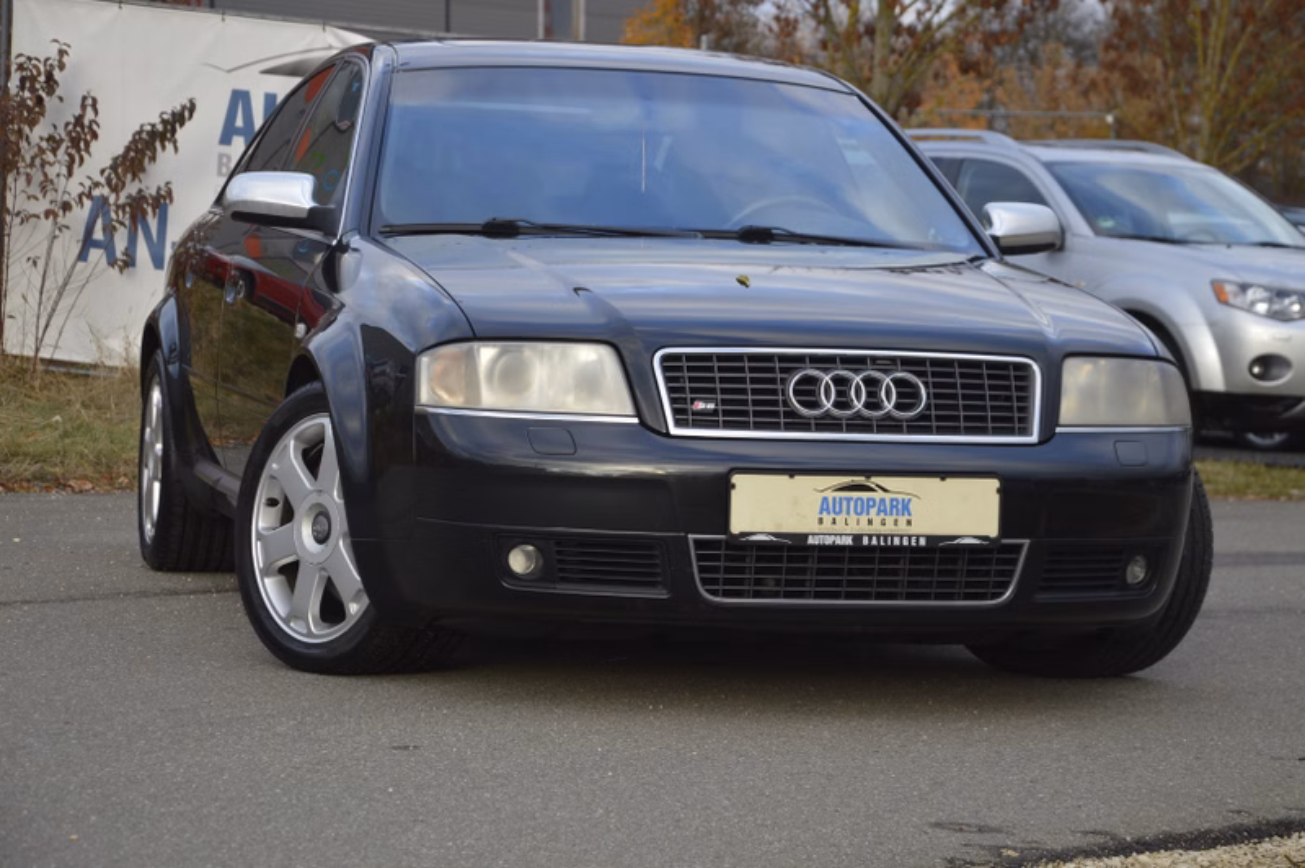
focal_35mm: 99
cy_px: 434
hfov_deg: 20.6
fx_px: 3586
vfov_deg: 13.8
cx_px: 652
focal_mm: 66
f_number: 5.6
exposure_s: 1/125
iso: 220
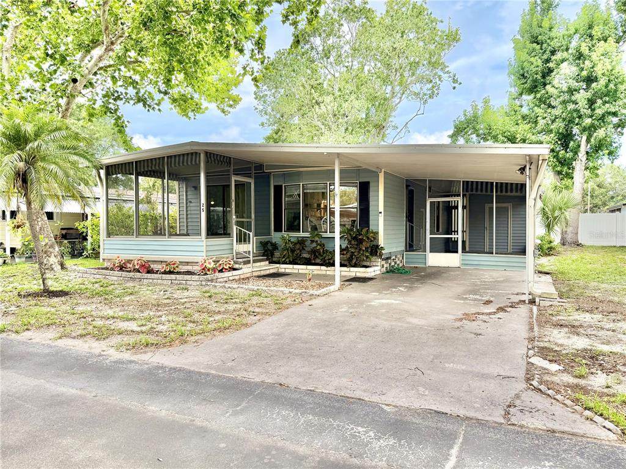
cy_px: 234
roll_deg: +0.3
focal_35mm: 24
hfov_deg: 71.6
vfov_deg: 56.8
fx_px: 434
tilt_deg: -1.7
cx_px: 313
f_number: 1.78
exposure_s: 1/1901
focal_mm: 6.76
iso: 100
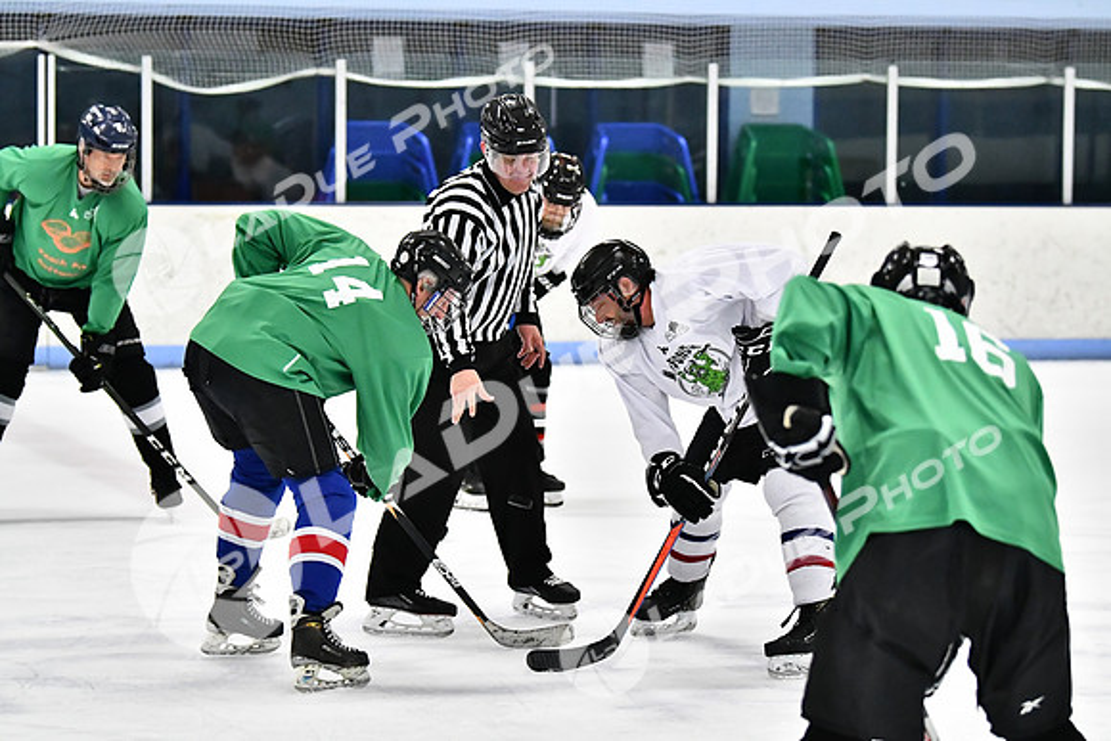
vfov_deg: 9.0
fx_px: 4723
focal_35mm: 153
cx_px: 556
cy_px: 370
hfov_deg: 13.4
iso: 6400
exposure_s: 1/1600
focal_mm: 102
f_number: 2.8
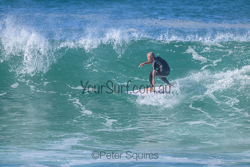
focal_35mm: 800
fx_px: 5557
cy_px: 84
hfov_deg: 2.6
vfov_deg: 1.7
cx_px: 125
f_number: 11
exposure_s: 1/2000
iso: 1600
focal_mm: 800
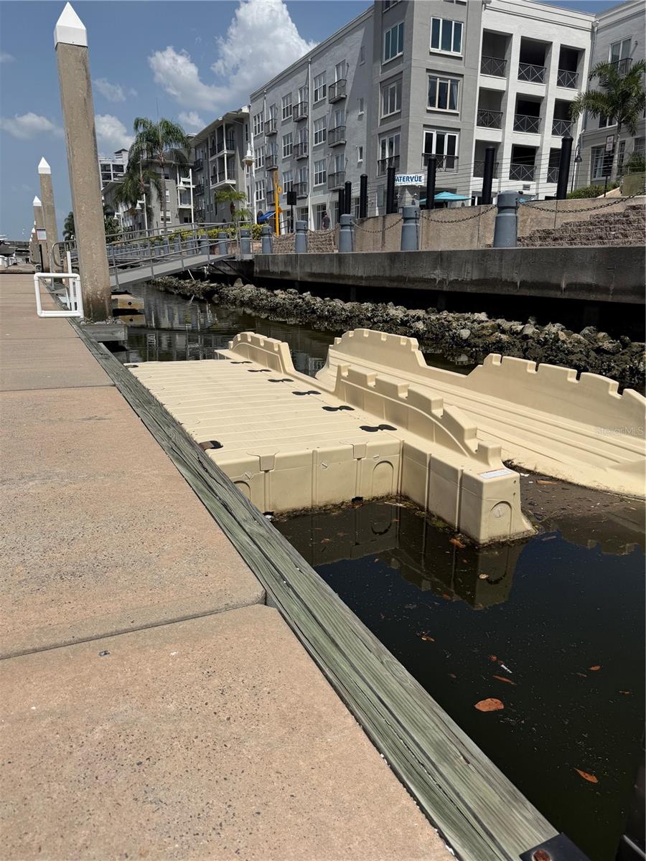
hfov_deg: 56.8
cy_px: 430
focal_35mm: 24
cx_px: 323
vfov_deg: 71.6
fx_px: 597
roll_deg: -1.3
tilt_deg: -15.7
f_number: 1.78
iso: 80
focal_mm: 6.76
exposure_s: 1/10309
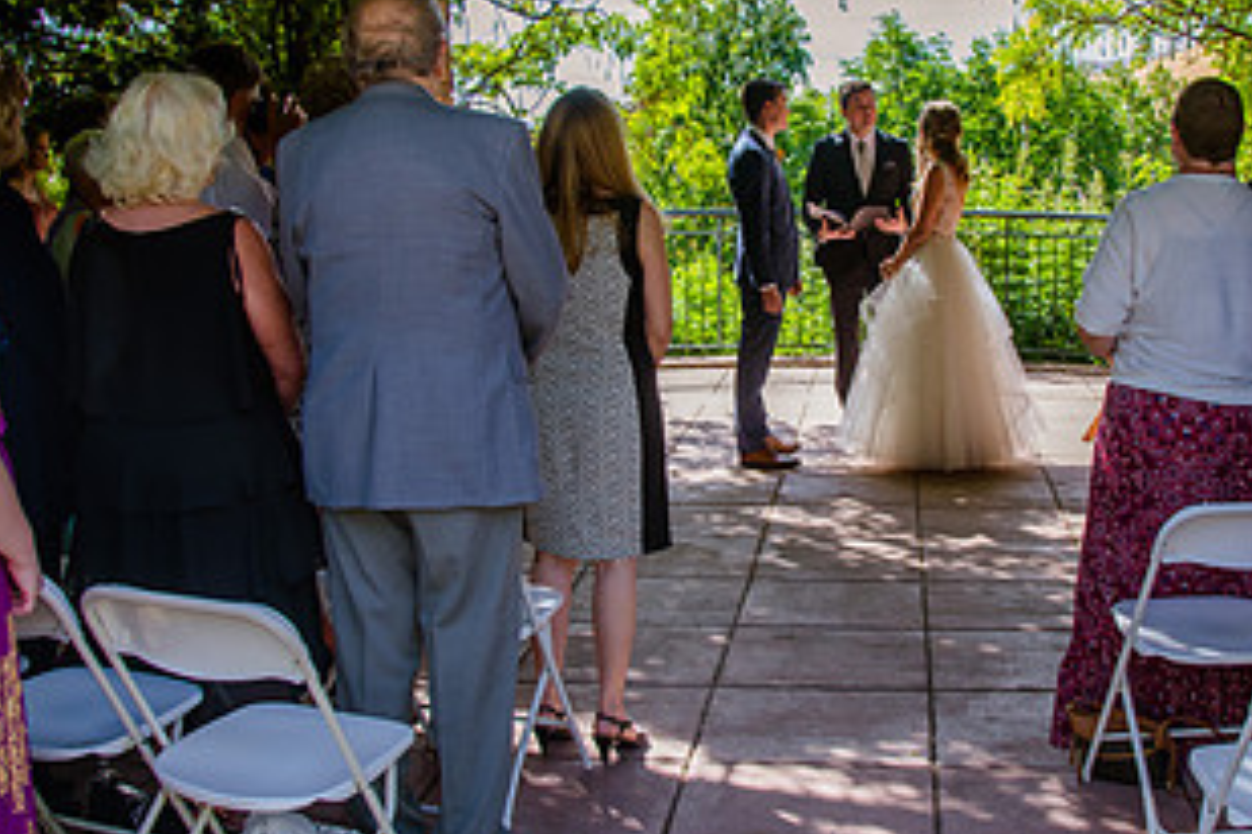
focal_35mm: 47
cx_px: 769
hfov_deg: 41.7
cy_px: 381
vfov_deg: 28.6
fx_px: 1634
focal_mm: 24
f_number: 7.1
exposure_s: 1/125
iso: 200
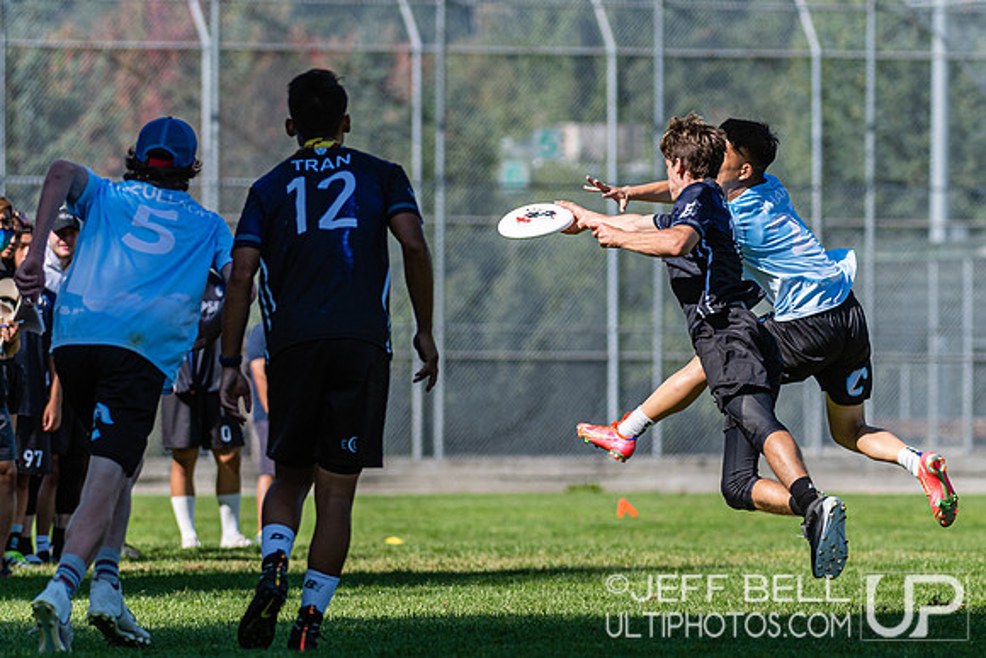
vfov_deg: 3.2
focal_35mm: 424
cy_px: 329
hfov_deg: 4.9
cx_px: 696
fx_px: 11607
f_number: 4
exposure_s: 1/1600
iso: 100
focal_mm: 200
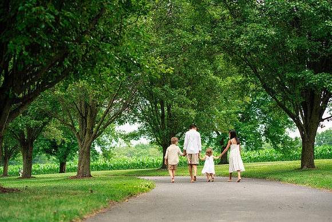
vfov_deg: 16.1
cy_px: 111
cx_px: 166
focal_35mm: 85
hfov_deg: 23.9
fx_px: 784
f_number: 3.5
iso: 500
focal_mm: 85
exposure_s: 1/500
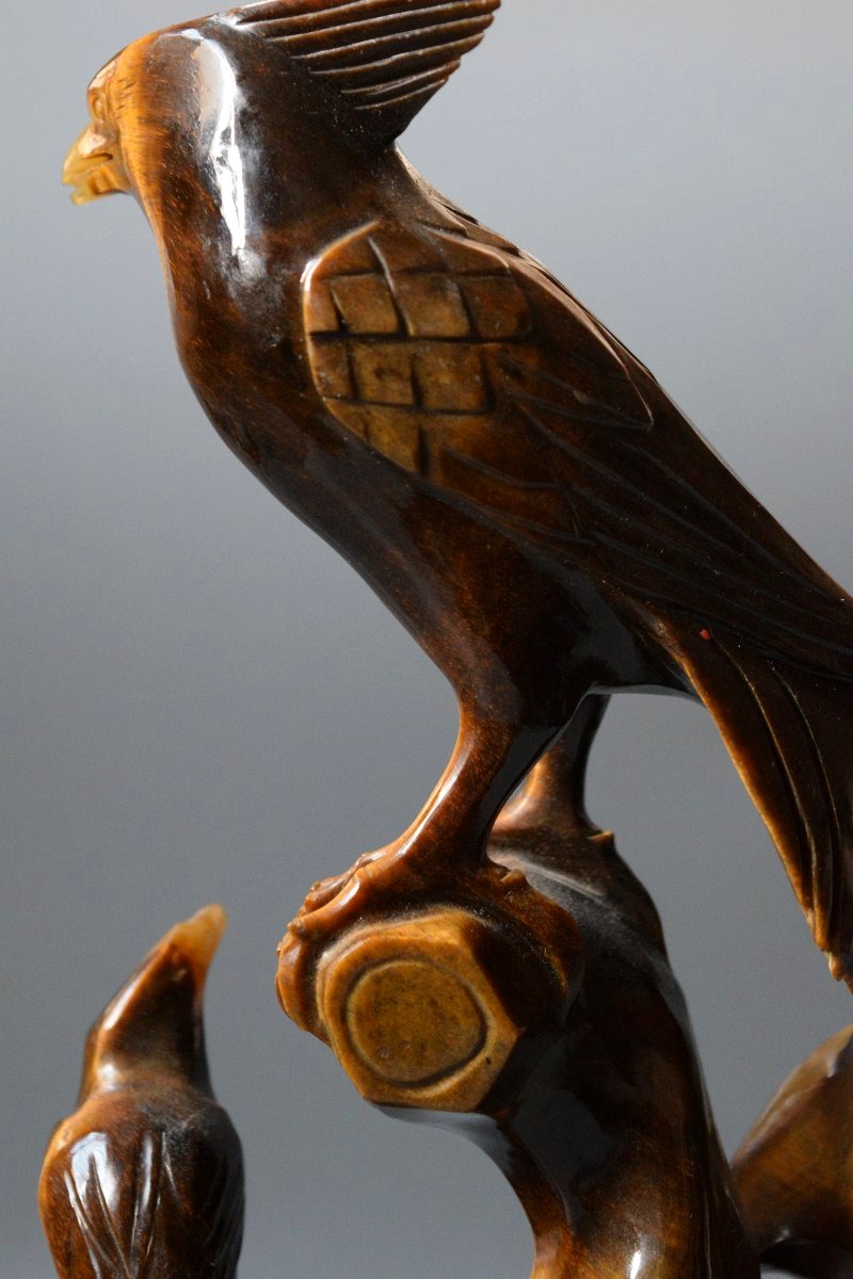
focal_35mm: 82
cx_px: 426
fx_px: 2932
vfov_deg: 24.6
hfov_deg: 16.6
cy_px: 640
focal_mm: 55
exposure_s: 1/40
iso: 3200
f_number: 5.6
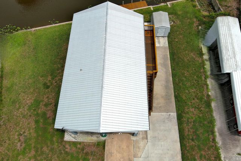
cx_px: 120
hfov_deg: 63.6
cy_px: 80
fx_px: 194
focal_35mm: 29
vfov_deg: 45.0
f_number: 2.8
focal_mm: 10.57
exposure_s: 1/3906
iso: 100
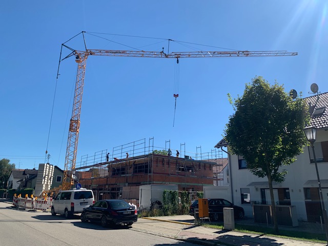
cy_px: 123
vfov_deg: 53.1
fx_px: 246
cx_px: 164
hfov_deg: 67.3
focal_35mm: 26
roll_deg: -0.8
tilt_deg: +17.7
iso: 25
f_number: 1.8
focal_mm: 4.25
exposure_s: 1/2681
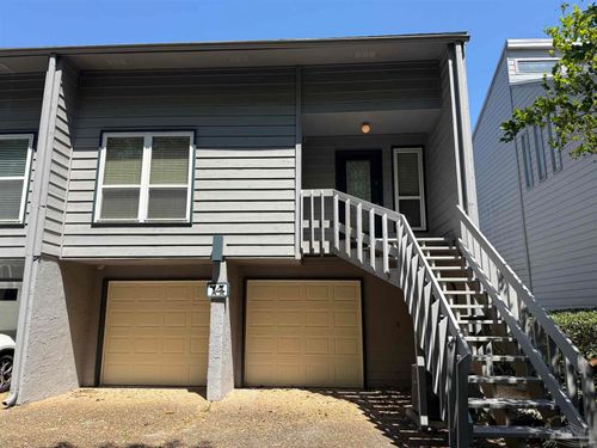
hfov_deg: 71.6
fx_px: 414
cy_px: 224
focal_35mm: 24
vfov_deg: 56.8
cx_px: 298
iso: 80
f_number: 1.78
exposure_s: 1/2801
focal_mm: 6.76
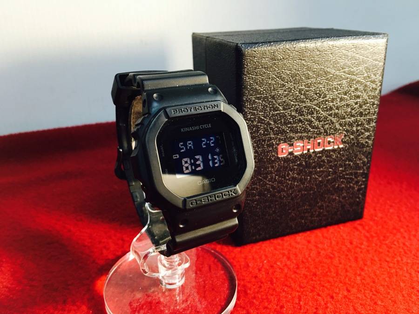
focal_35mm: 29
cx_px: 210
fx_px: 351
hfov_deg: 61.7
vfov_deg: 48.2
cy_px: 157
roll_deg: +1.0
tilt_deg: -21.2
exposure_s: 1/15
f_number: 2.2
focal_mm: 4.15
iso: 40
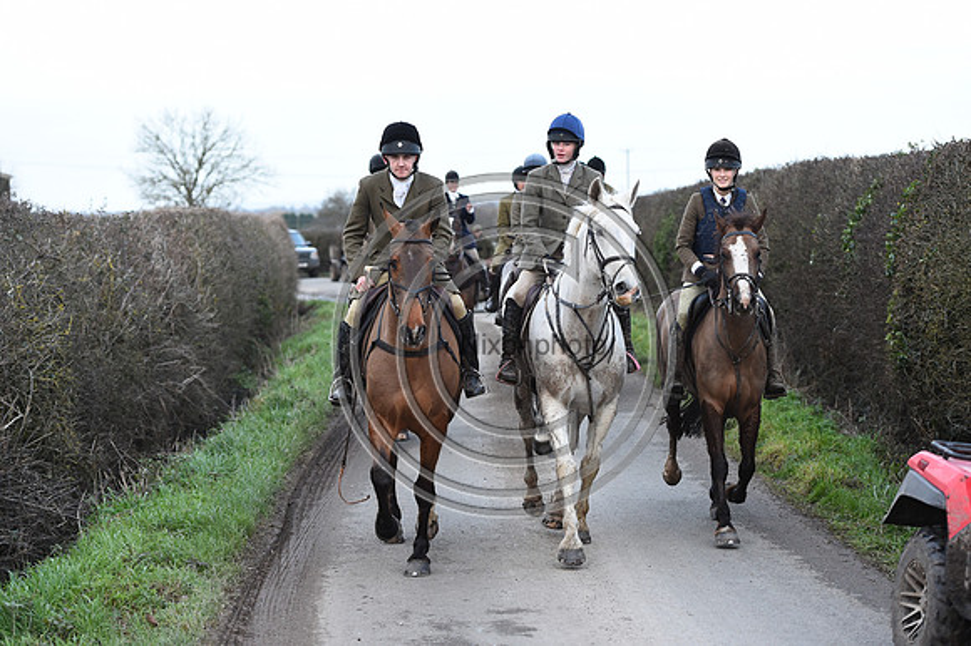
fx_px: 2291
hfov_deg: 23.9
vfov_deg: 16.1
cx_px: 486
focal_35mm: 85
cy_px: 323
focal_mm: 85
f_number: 3.5
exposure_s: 1/640
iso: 2200
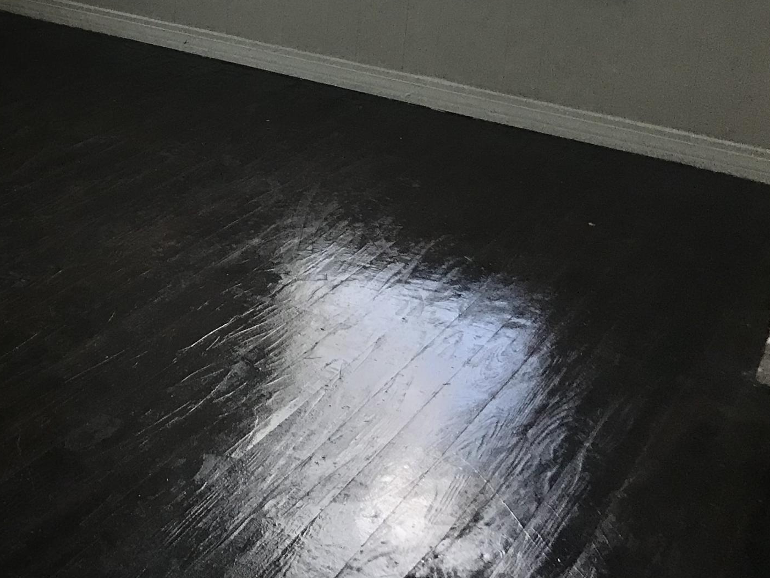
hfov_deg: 30.4
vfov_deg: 23.2
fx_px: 1335
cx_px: 45
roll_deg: -1.8
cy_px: -21
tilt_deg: -12.4
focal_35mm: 60
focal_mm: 3.99
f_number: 1.8
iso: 32
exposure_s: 1/30
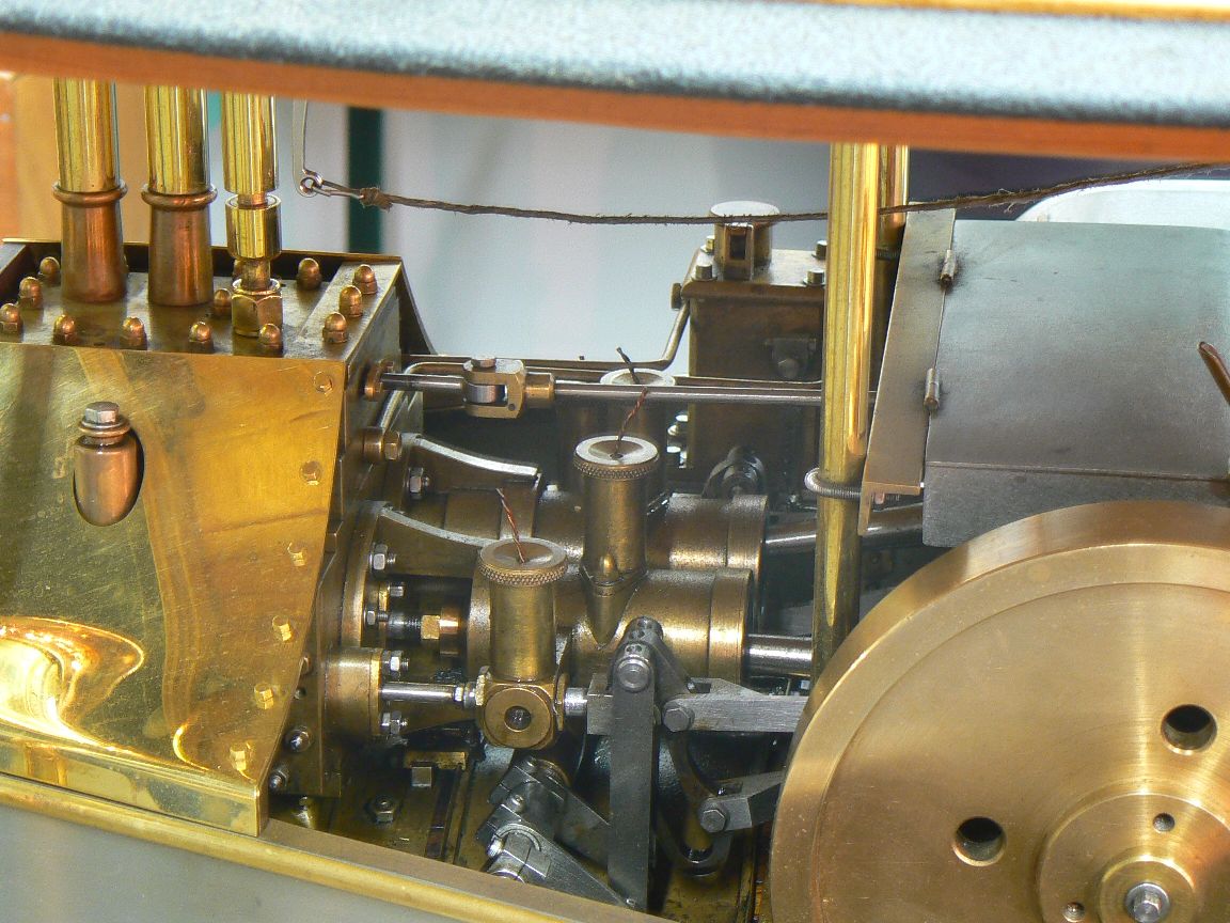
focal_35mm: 106
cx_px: 615
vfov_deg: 14.0
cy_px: 462
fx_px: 3766
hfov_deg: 18.5
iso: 80
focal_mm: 14.5
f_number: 3.2
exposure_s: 2
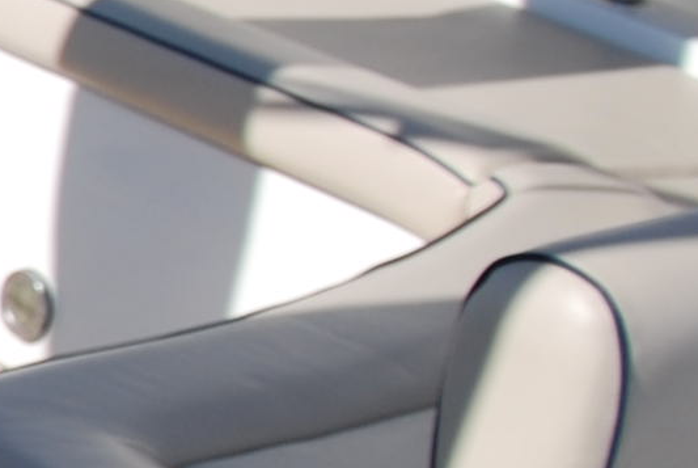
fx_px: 4439
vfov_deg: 6.0
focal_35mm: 229
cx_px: -1234
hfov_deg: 8.0
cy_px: 480
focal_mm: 21
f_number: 3.8
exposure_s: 1/1250
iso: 100
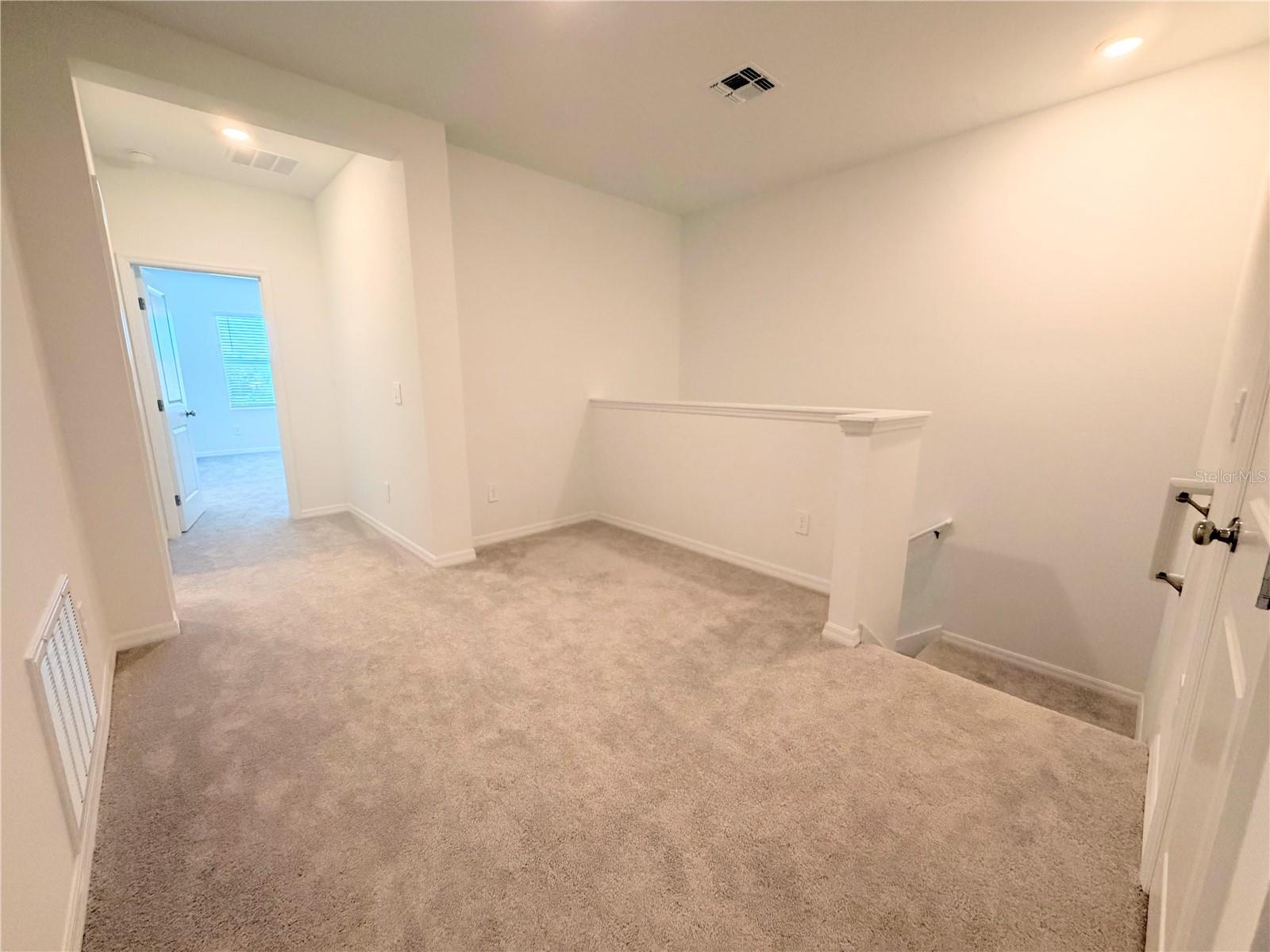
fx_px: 514
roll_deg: +0.4
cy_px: 476
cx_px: 635
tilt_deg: -11.4
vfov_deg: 85.7
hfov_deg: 102.1
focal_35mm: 14
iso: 320
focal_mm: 2.22
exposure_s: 1/120
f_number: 2.2
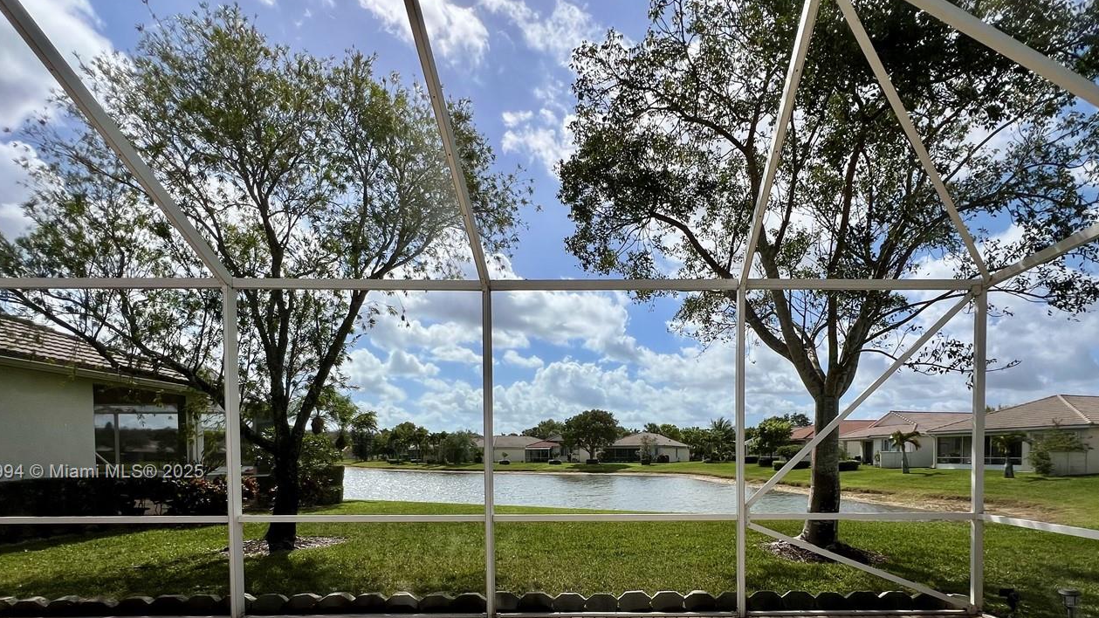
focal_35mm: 18
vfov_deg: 57.5
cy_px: 473
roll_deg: +0.2
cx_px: 623
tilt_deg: -1.5
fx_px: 525
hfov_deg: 92.1
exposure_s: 1/1876
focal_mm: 1.57
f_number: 1.8
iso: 32
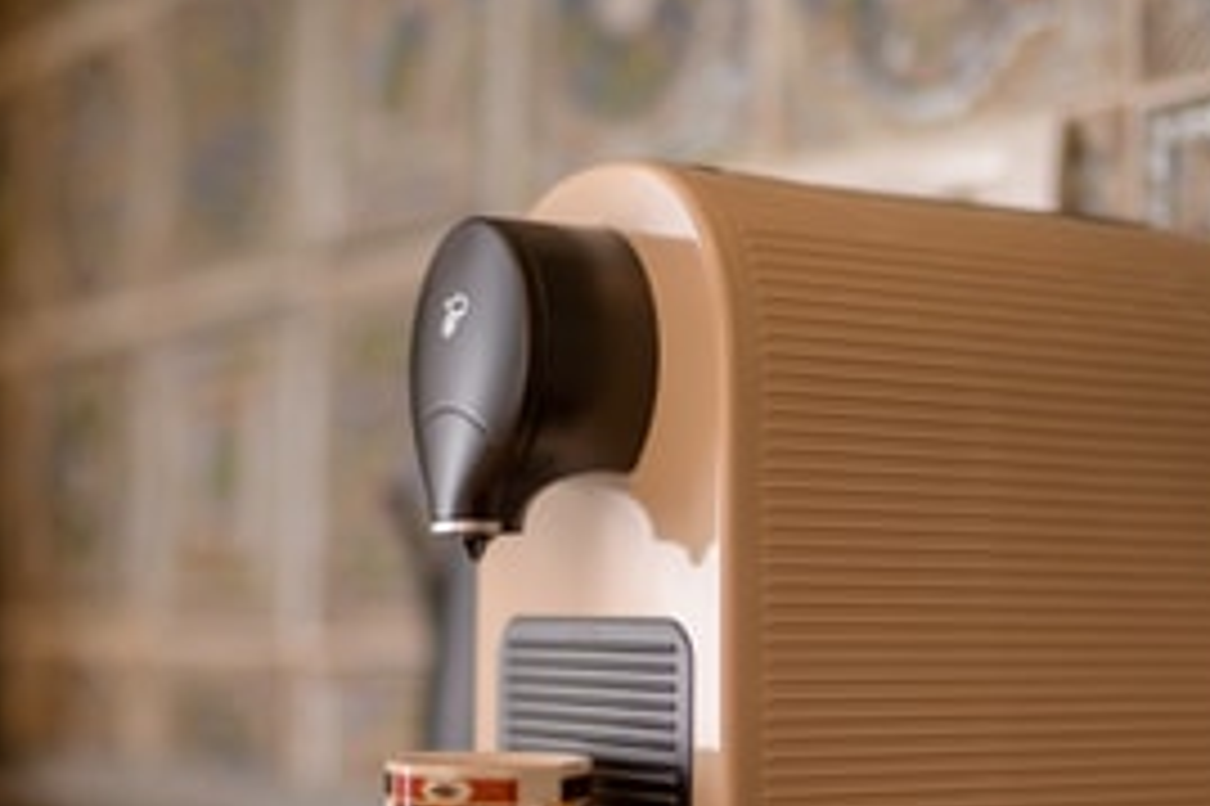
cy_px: 527
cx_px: 461
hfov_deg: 27.3
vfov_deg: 18.4
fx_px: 2486
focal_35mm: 74
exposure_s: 1/250
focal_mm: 35
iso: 200
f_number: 1.4
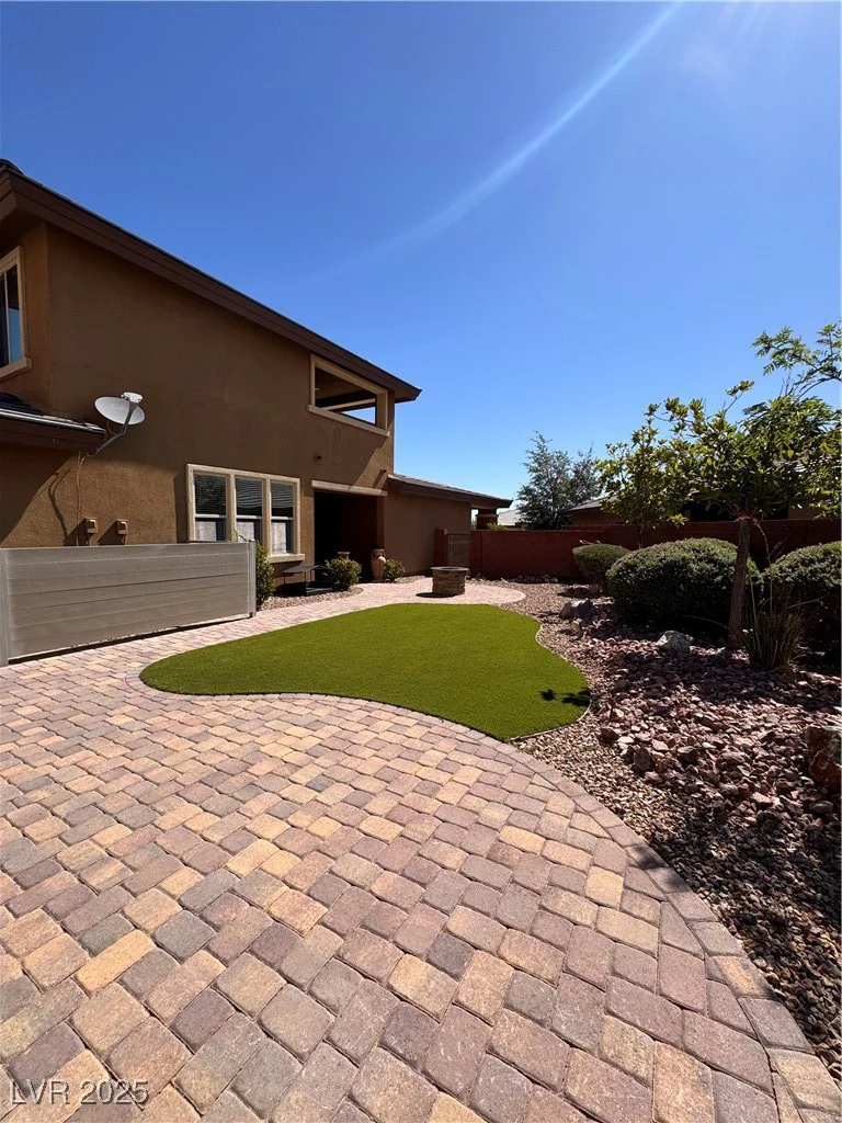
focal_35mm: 14
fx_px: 454
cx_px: 421
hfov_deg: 85.7
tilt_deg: -2.5
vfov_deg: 102.1
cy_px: 562
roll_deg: +2.9
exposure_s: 1/1832
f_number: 2.2
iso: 40
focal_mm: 2.22
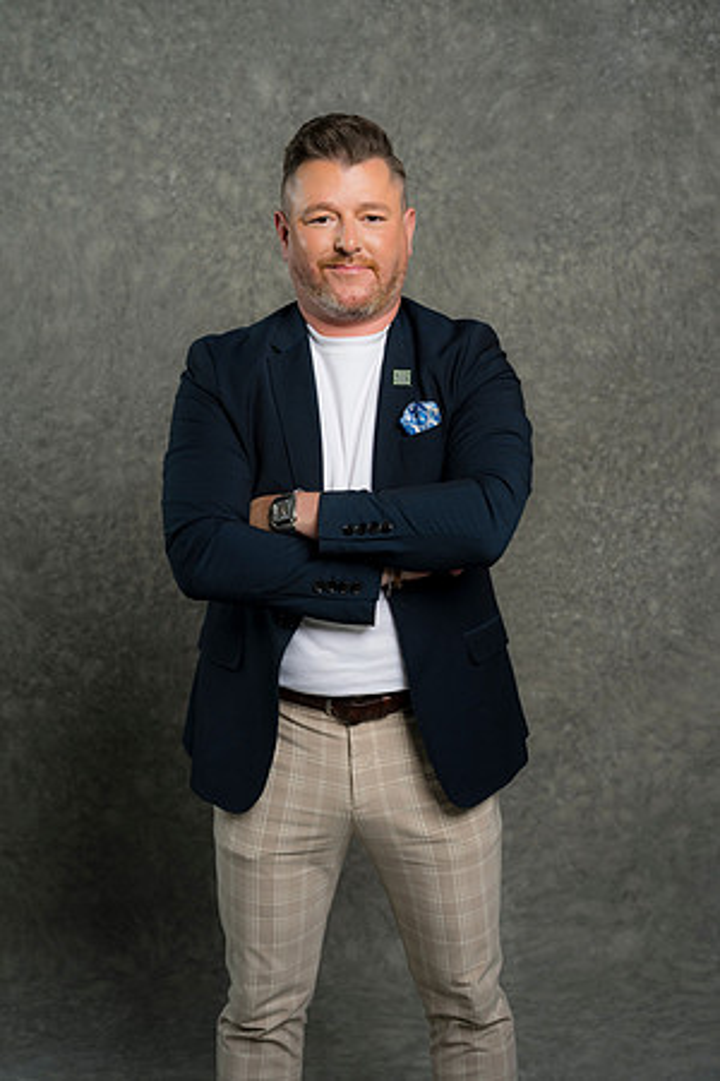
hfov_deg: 24.6
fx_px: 1650
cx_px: 360
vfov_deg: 36.2
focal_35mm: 55
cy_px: 540
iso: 125
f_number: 4
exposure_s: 1/160
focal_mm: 55
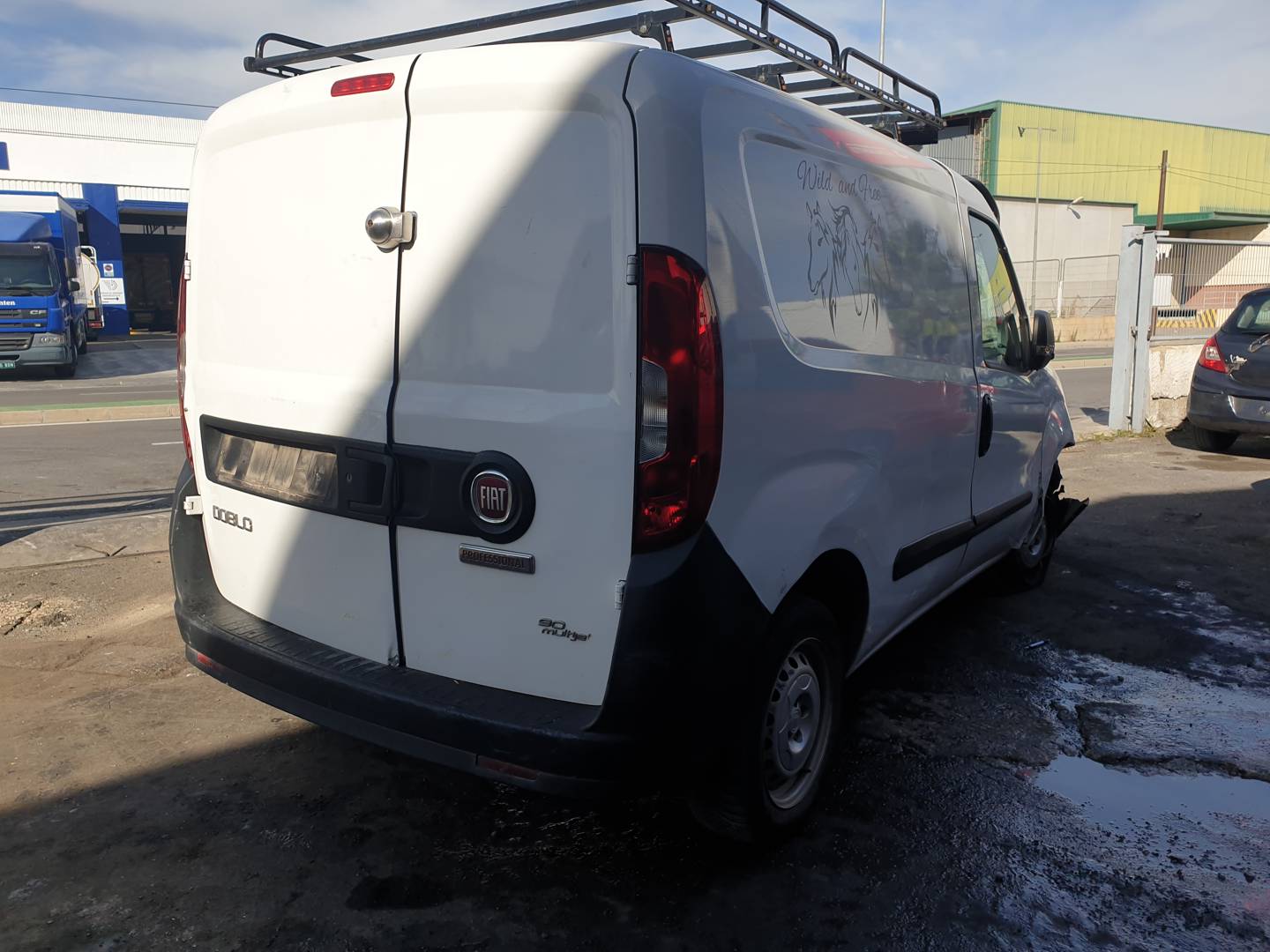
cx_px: 635
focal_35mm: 26
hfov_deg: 67.3
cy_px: 476
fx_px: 954
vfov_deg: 53.1
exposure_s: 1/1988
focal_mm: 4.3
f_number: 2.4
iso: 50
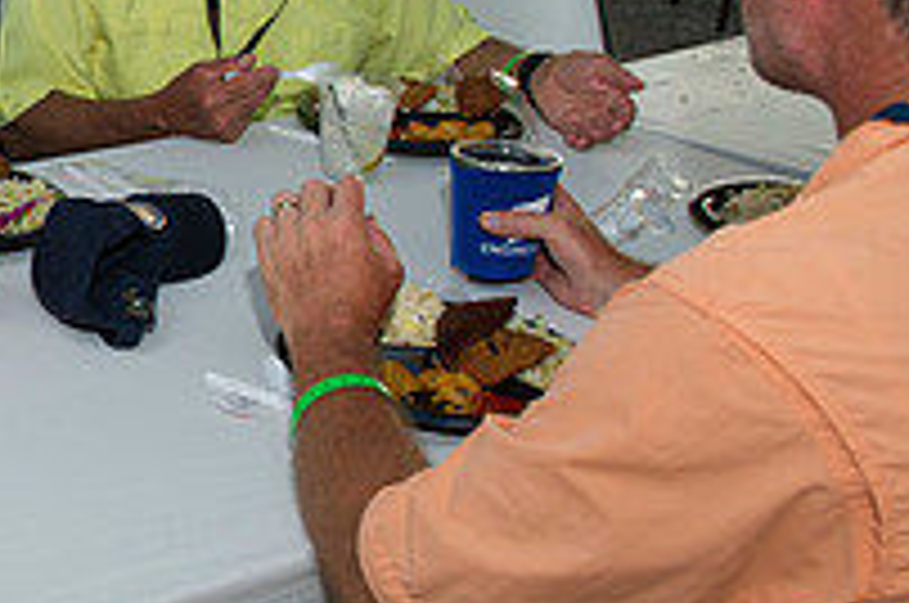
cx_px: -243
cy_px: 122
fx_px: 1739
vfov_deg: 19.5
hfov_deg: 25.6
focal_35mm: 69
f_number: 4
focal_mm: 24
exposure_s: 1/160
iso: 400
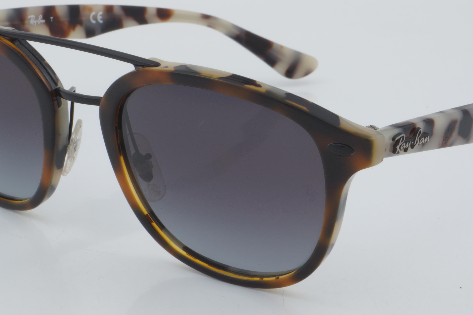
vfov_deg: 12.2
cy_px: 127
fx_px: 1471
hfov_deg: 18.3
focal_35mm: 112
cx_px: 242
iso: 100
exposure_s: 1/3
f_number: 32
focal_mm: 50
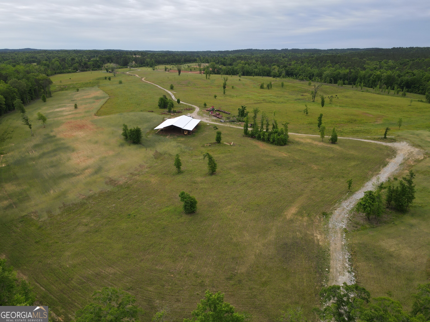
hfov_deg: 71.6
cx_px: 215
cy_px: 161
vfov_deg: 56.8
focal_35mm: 24
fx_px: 298
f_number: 2.8
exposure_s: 1/500
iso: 100
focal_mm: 4.5
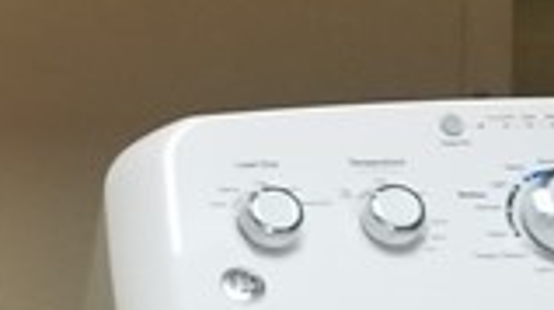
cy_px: 45
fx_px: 2685
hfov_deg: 10.6
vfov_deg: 6.6
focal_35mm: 183
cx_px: -638
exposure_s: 1/30
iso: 200
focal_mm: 4.3
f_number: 1.7
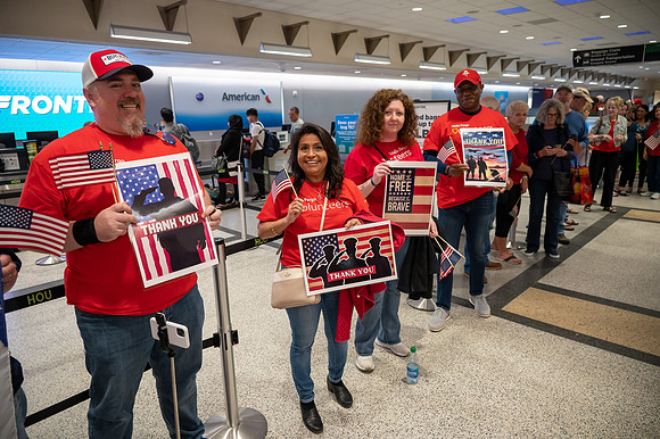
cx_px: 330
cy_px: 220
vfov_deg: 53.1
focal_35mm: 24
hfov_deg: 73.8
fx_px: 440
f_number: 4
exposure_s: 1/200
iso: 4000
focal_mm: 24
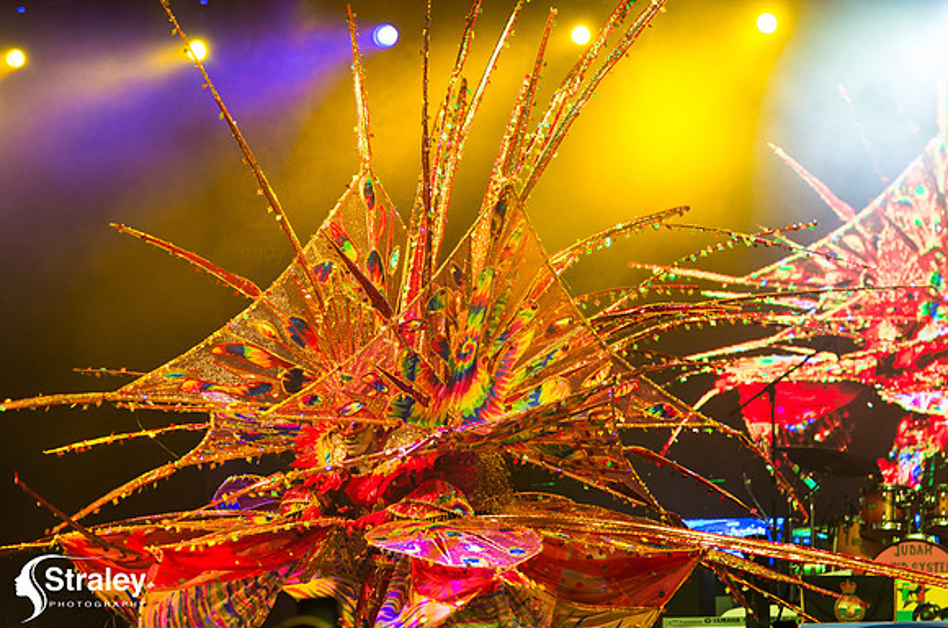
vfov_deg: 7.5
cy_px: 361
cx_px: 542
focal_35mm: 183
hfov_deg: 11.2
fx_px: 4815
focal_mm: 160
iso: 2500
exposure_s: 1/320
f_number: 5.6
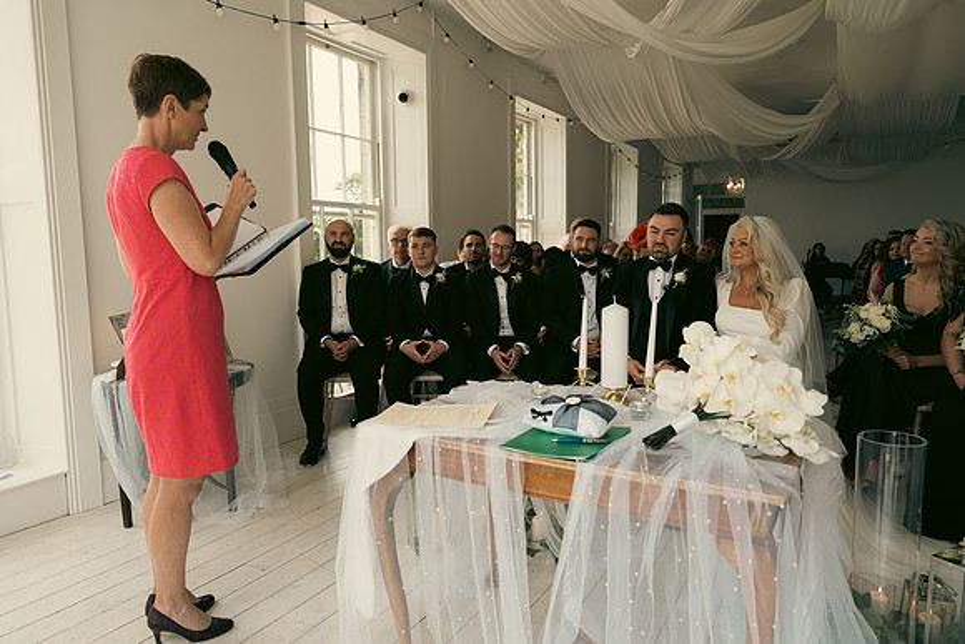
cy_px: 322
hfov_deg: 73.7
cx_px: 482
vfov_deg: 53.2
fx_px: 643
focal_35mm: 24
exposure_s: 1/160
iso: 125
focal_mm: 24
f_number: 3.5
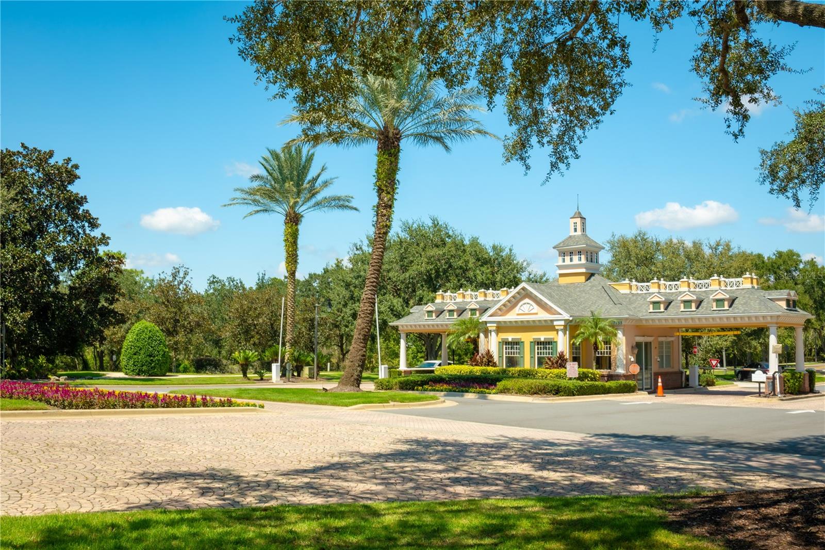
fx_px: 790
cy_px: 275
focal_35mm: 34
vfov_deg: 38.3
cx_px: 412
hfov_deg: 55.1
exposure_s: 1/30
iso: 100
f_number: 11
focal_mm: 23
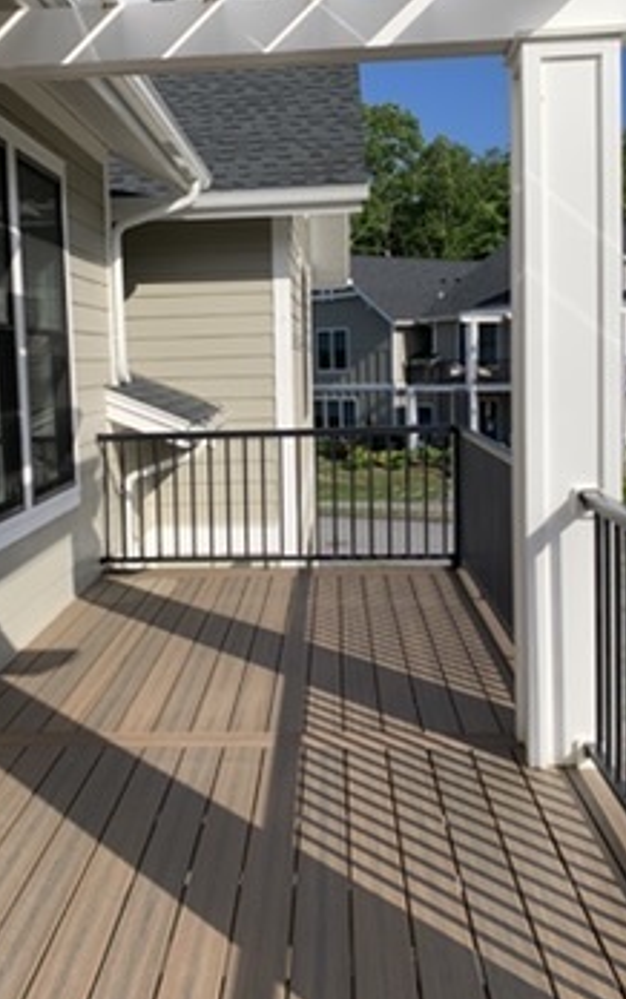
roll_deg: +1.6
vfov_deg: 51.4
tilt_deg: -4.4
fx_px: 1036
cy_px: 448
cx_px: 250
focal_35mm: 38
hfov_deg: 33.5
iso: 25
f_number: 1.8
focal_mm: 4.25
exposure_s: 1/2208
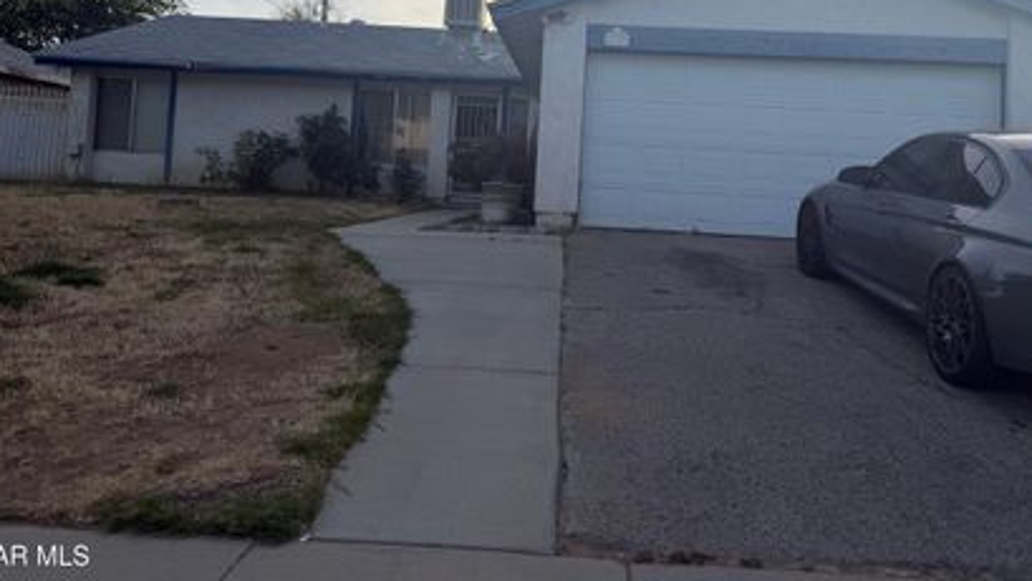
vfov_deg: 35.6
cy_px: 125
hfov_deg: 60.9
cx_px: 568
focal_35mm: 32
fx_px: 876
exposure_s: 1/2053
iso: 80
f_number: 1.78
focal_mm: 6.76
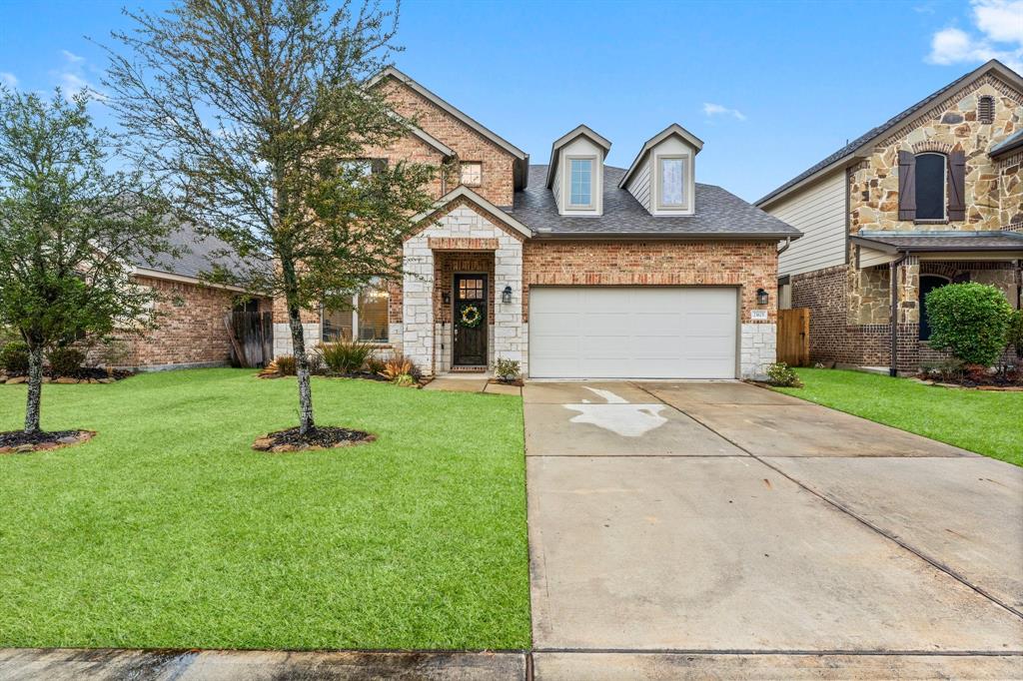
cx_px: 512
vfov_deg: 66.8
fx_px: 517
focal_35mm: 18
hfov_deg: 89.4
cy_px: 340
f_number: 7.1
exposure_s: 1/80
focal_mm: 18.2
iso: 640
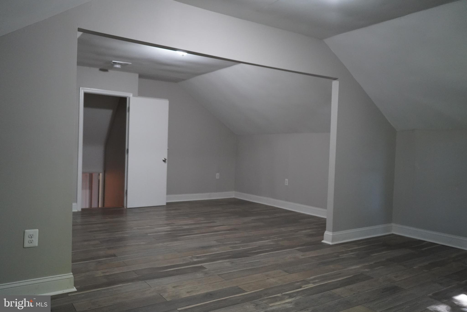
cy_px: 156
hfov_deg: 65.5
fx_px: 363
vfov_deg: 46.4
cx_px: 234
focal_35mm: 28
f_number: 3.5
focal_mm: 28
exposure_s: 1/160
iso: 6400
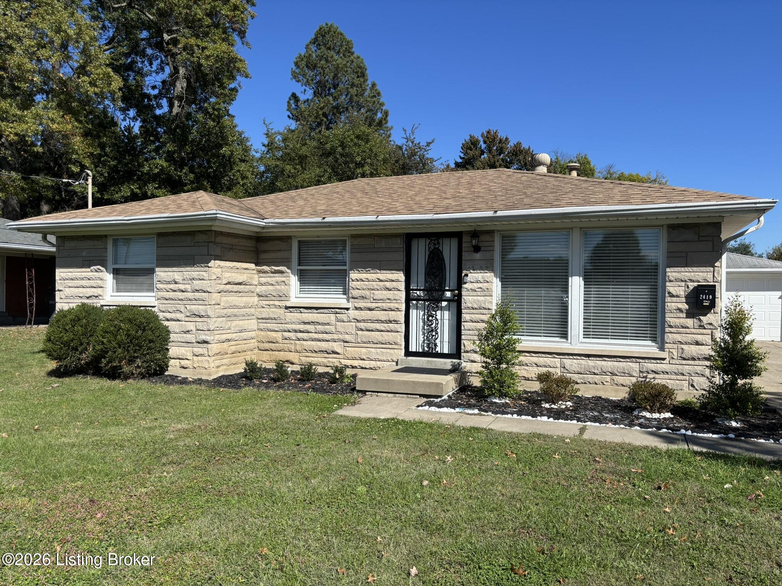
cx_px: 391
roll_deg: -0.7
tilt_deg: -0.3
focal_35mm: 26
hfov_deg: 67.3
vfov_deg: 53.1
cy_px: 293
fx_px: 587
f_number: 1.6
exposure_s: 1/3650
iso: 50
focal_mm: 5.96
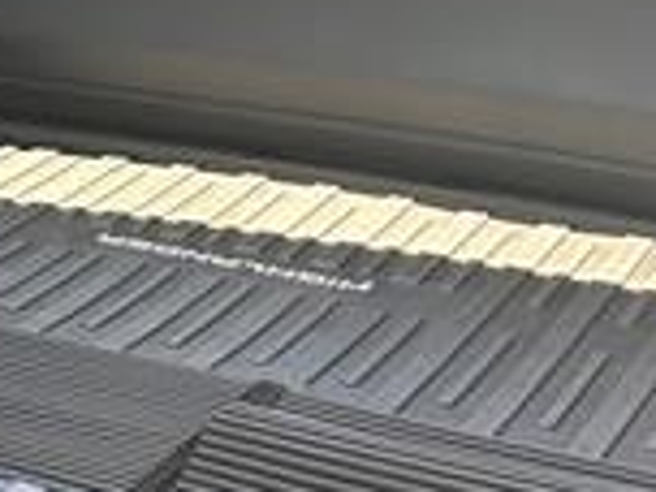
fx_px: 1914
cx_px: 4
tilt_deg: -29.0
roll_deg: +5.1
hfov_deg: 18.9
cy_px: 423
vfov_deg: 14.5
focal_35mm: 101
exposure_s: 1/60
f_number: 1.78
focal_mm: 6.86
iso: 250
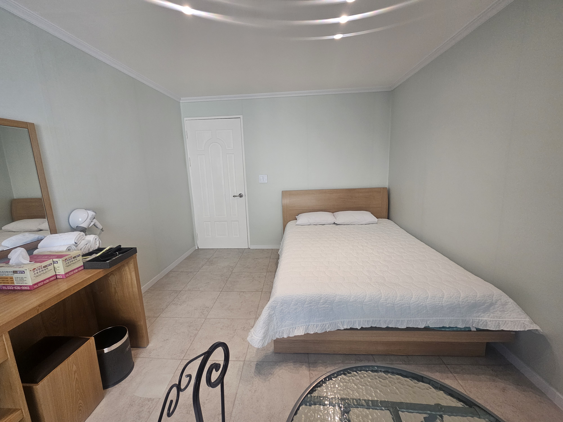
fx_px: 211
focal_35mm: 13
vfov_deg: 89.9
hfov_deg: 106.2
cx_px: 282
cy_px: 211
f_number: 2.2
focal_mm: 2.2
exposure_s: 1/120
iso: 100
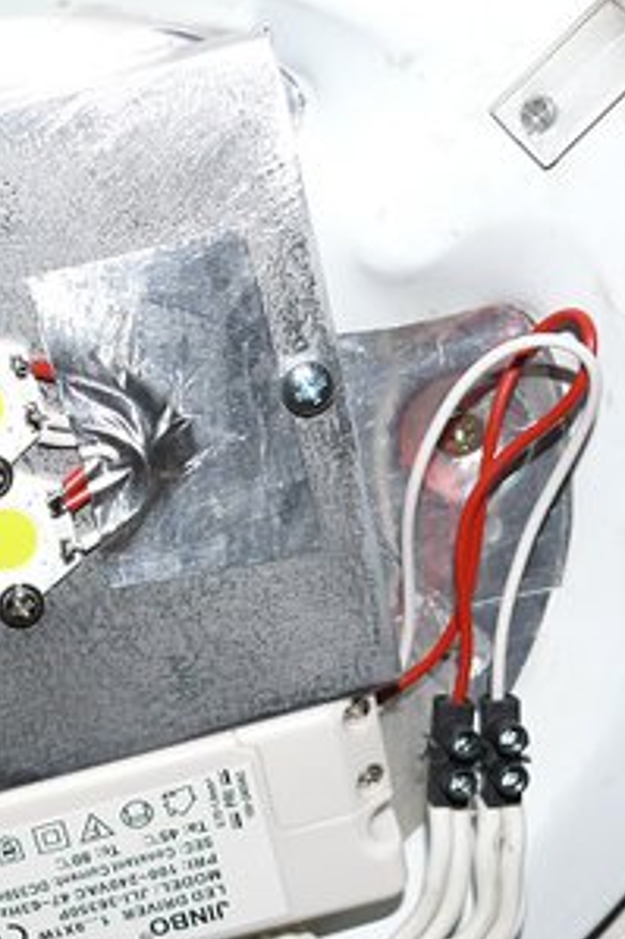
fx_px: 1903
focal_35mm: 73
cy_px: 619
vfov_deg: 27.6
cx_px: -16
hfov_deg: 18.1
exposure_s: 1/30
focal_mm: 7.4
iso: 100
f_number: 3.2
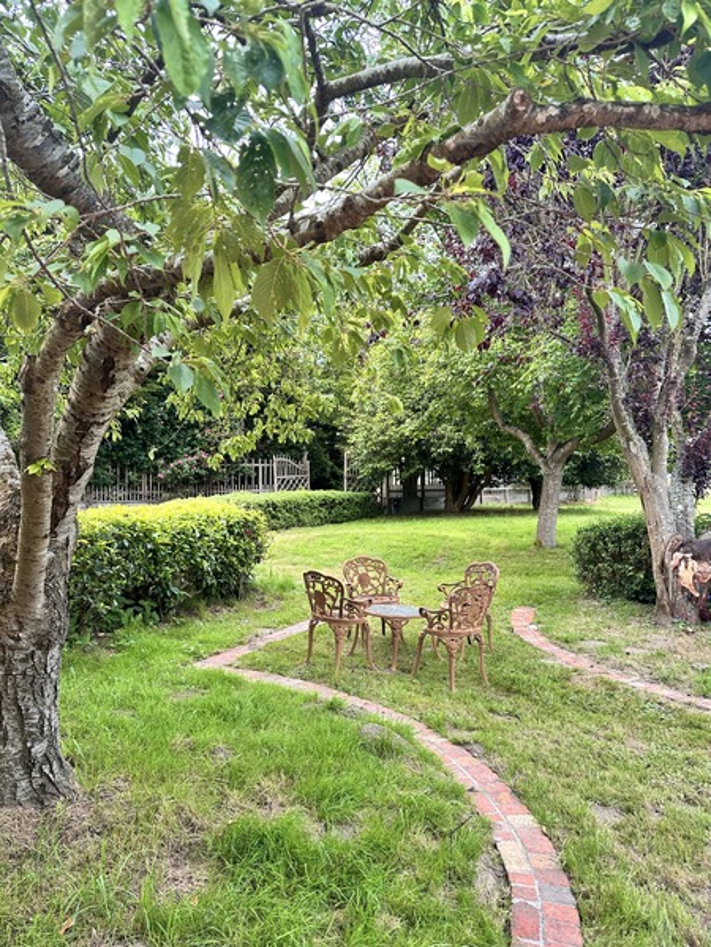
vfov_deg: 71.6
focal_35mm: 24
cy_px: 474
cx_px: 356
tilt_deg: +0.5
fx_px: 657
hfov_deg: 56.8
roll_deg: -0.3
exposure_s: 1/685
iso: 80
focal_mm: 6.86
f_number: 1.78
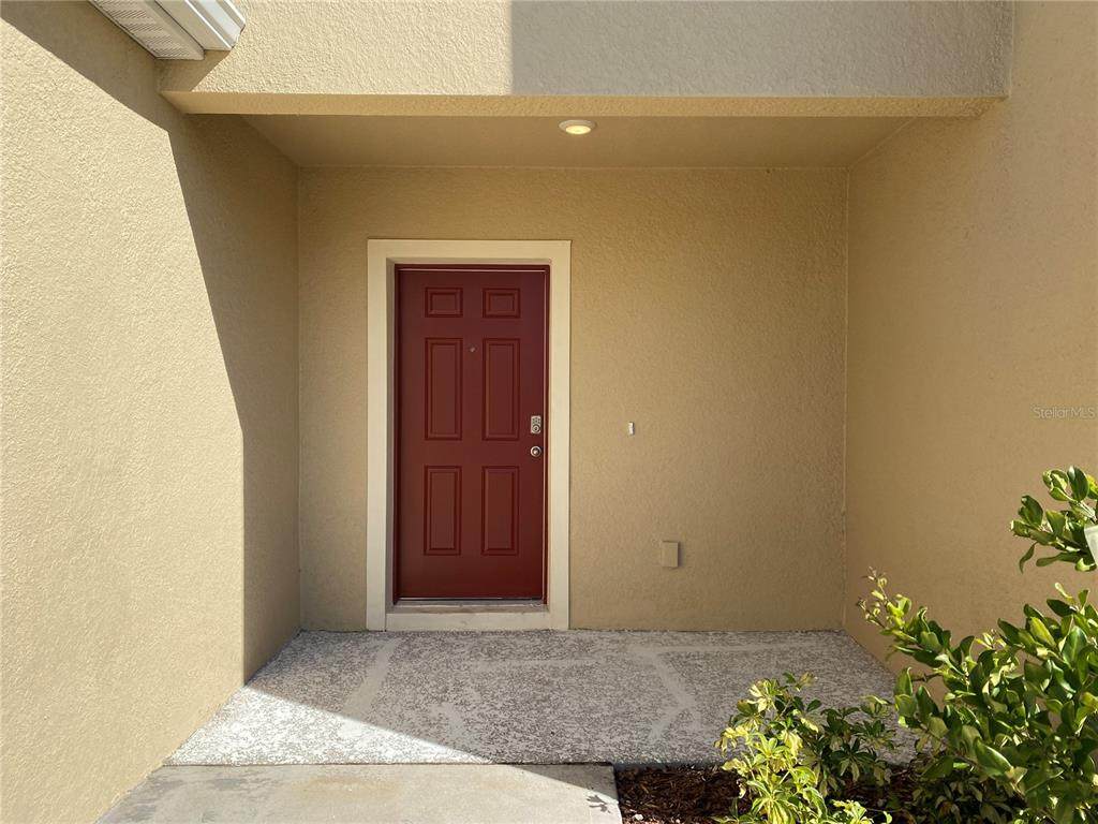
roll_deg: +0.4
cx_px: 549
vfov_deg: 53.1
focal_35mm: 26
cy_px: 412
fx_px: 825
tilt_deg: -0.4
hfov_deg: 67.3
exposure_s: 1/2967
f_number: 1.8
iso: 32
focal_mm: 4.25
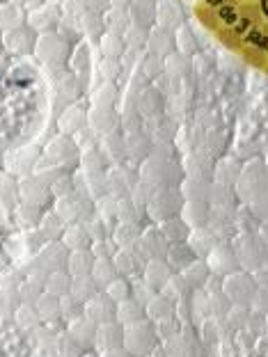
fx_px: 1032
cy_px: -137
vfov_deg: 18.0
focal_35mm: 100
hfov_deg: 13.8
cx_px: 408
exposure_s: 1/60
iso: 400
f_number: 1.6
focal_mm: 5.1
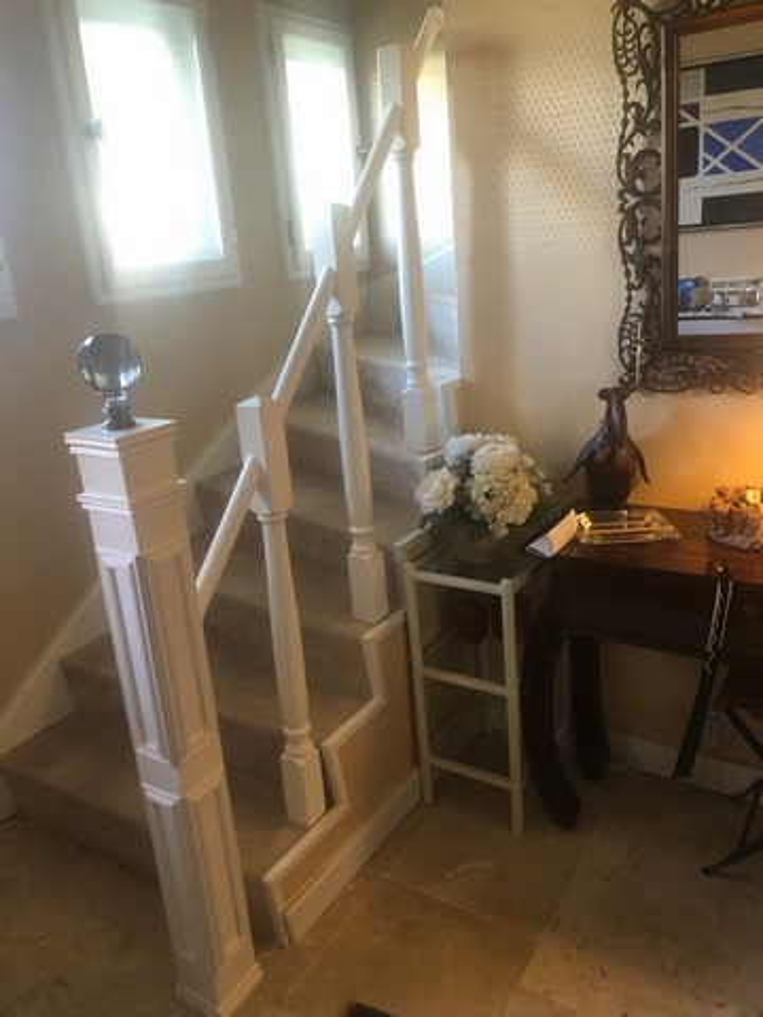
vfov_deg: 63.4
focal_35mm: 28
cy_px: 508
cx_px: 382
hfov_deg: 49.7
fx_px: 823
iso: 80
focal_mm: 3.99
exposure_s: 1/17
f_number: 1.8
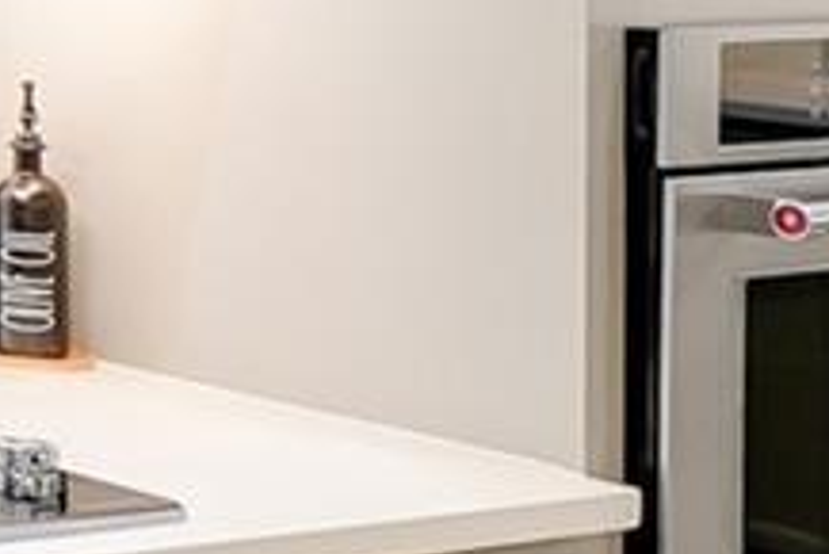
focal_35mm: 103
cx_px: -1360
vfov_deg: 12.9
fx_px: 2373
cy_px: -141
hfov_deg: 12.9
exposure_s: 1/5
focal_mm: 14
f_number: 8
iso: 100
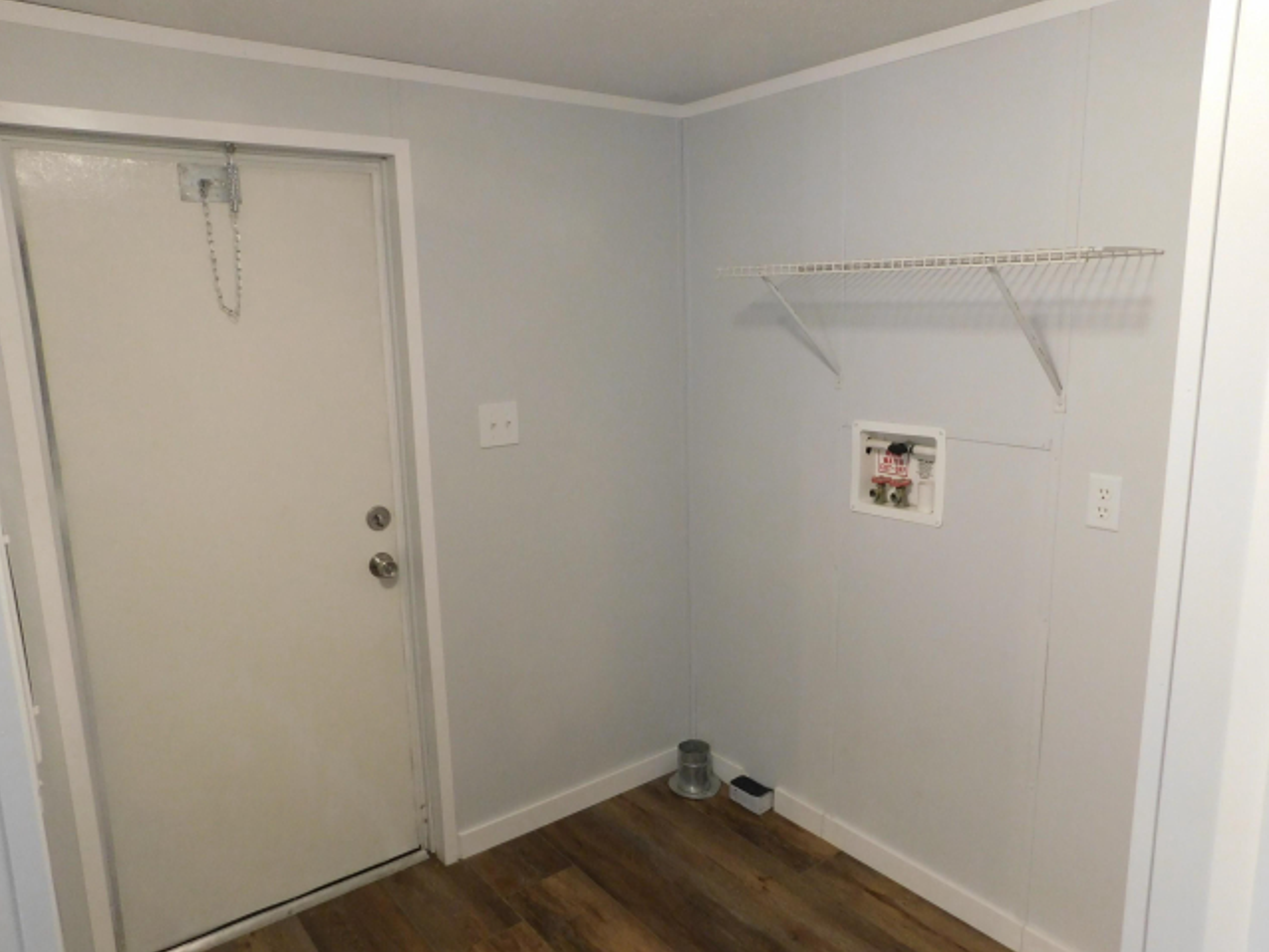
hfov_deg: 71.6
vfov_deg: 56.8
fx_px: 880
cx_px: 648
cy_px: 489
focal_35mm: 24
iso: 400
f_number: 3
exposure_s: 1/30
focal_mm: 4
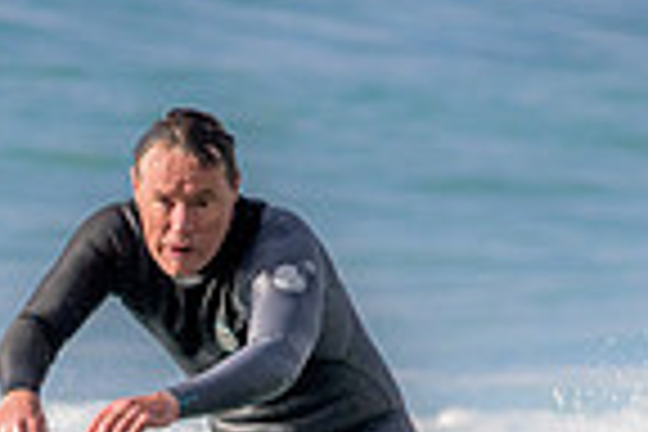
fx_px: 38769
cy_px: 832
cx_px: 443
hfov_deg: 1.0
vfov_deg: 0.6
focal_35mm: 2154
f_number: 10
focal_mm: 450
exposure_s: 1/1600
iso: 1000
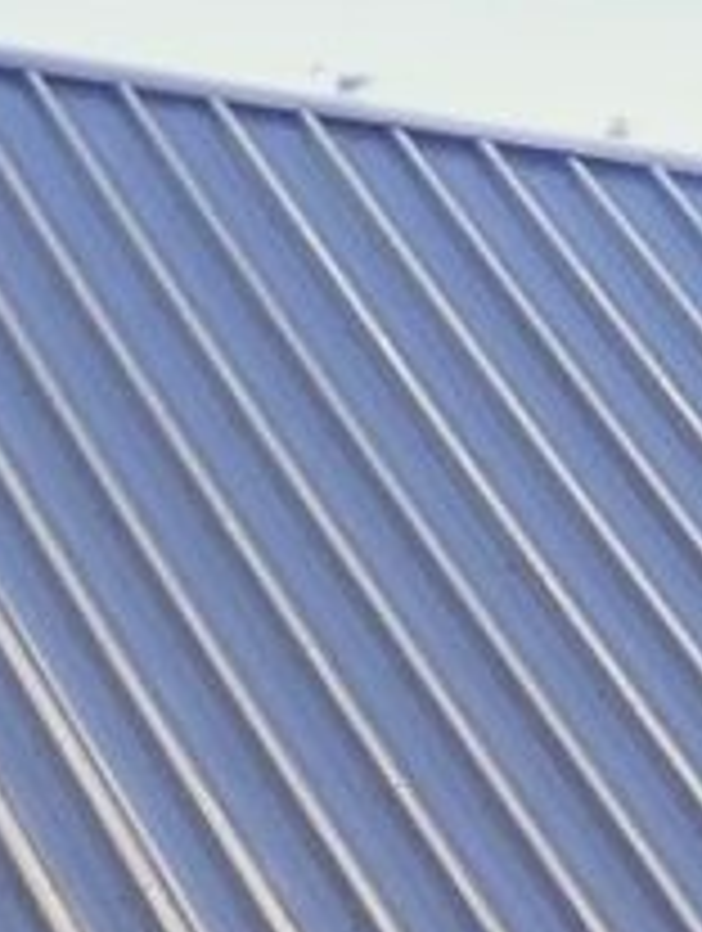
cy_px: 1945
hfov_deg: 5.3
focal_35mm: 270
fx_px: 7278
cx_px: 1746
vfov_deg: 7.0
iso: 100
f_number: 3.4
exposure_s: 1/200
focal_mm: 6.18
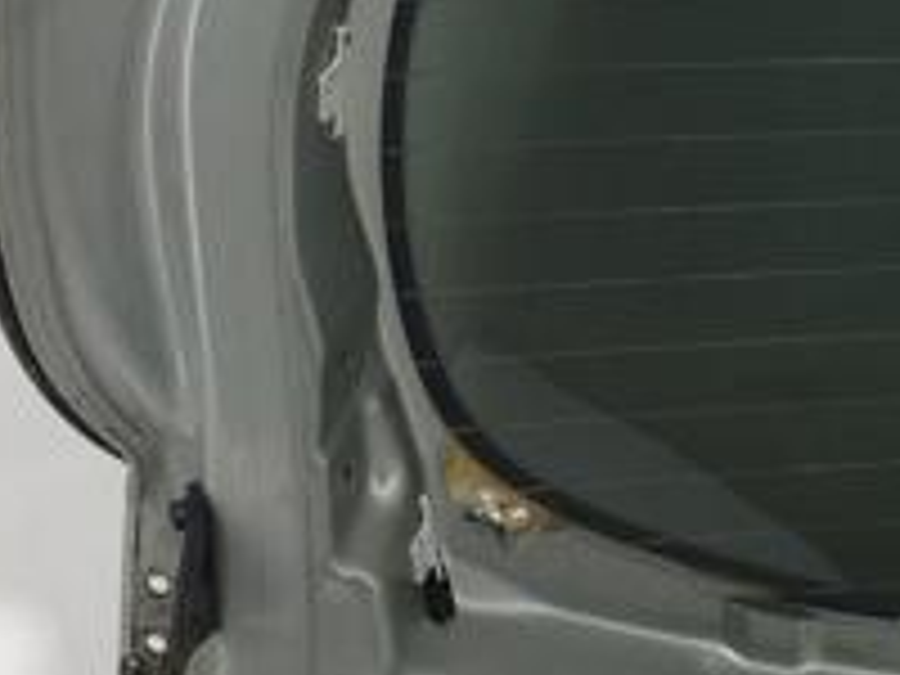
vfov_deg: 15.8
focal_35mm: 93
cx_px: 1022
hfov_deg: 20.0
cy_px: 171
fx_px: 2418
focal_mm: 4.15
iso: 25
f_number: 2.2
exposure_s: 1/163
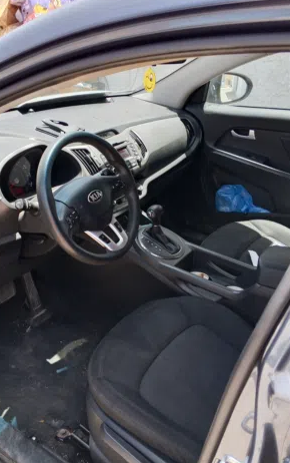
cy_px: 203
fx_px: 354
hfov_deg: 44.1
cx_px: 105
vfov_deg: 66.2
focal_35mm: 28
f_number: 1.6
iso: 185
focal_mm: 4.19
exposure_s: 1/100
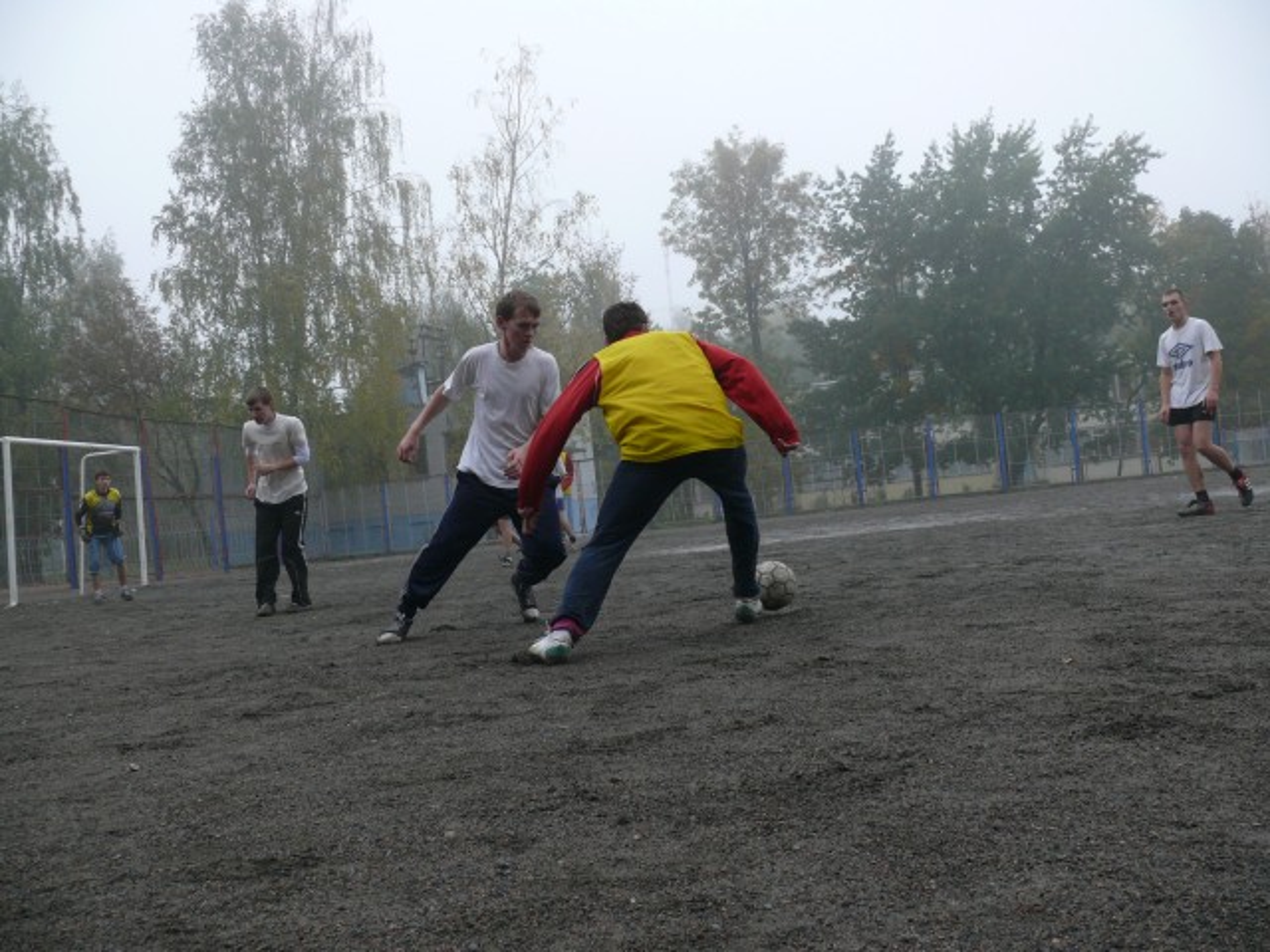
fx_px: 1284
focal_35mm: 35
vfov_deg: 40.7
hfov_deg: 52.6
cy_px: 476
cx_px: 635
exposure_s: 1/500
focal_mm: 7.4
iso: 125
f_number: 2.8
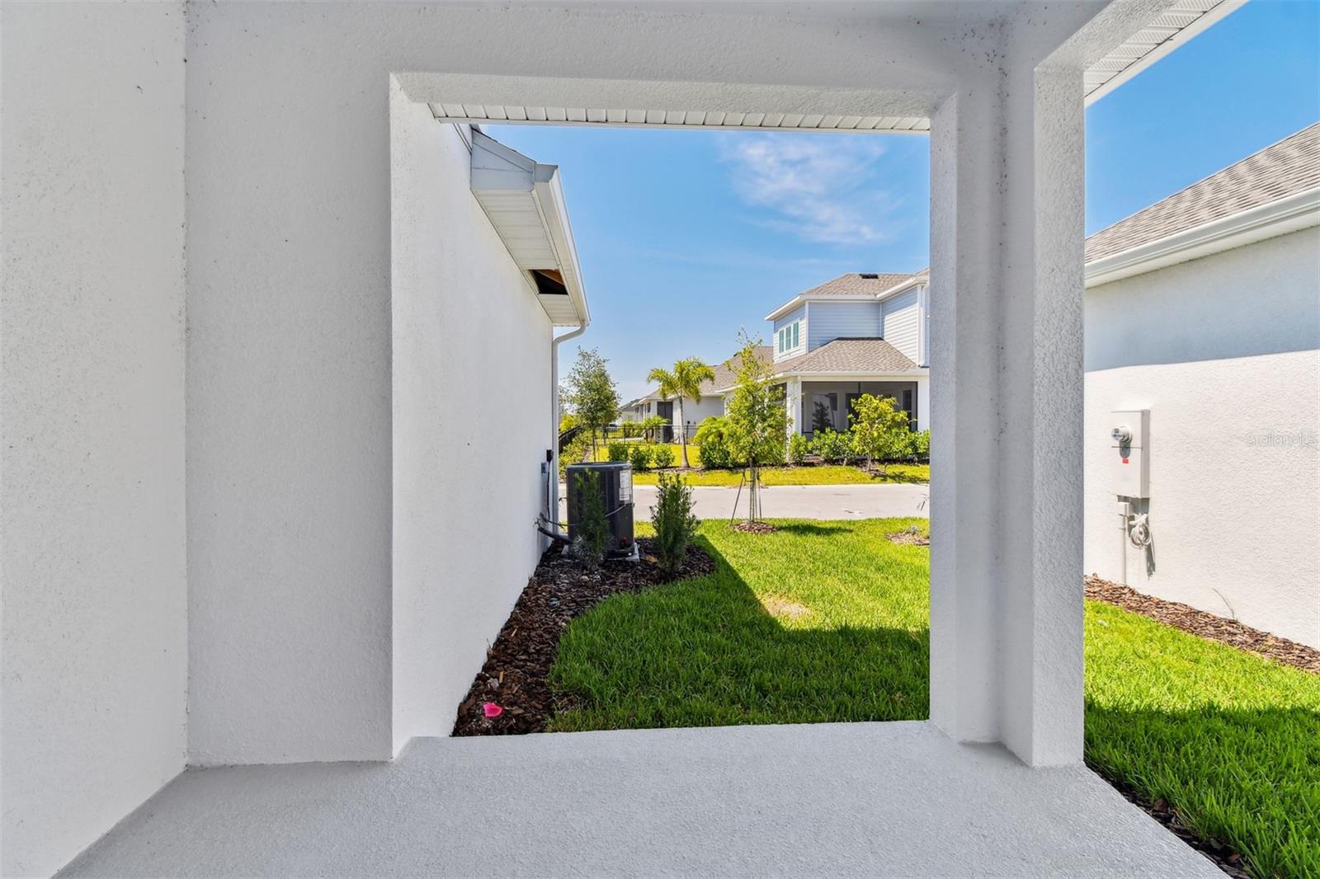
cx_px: 660
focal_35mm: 15
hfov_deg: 100.4
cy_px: 440
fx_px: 550
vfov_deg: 77.3
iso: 100
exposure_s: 1/800
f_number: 7.1
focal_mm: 10
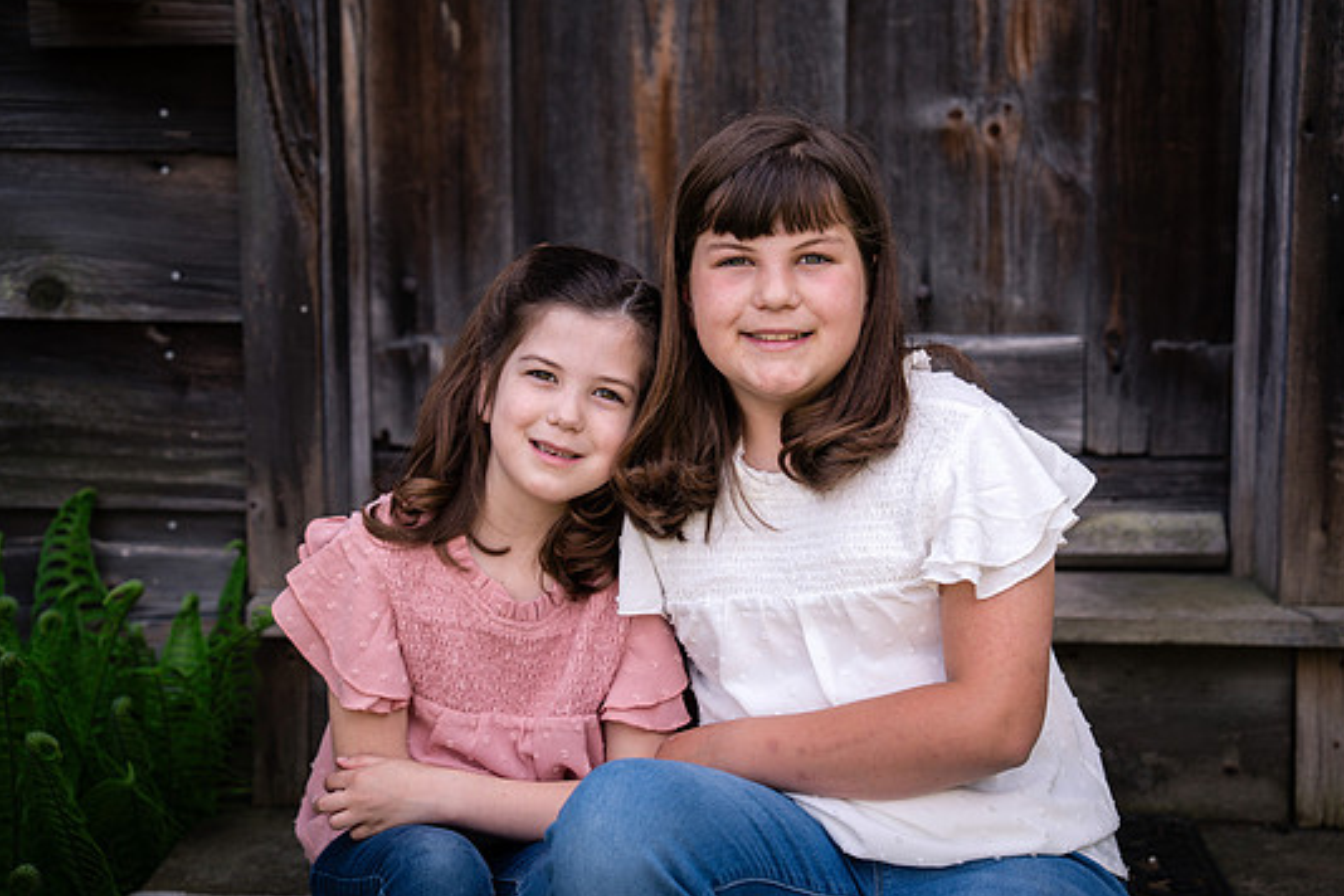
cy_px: 459
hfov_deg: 26.6
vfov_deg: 17.9
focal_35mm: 76
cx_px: 700
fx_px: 2837
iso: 100
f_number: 2.8
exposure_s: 1/500
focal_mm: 70
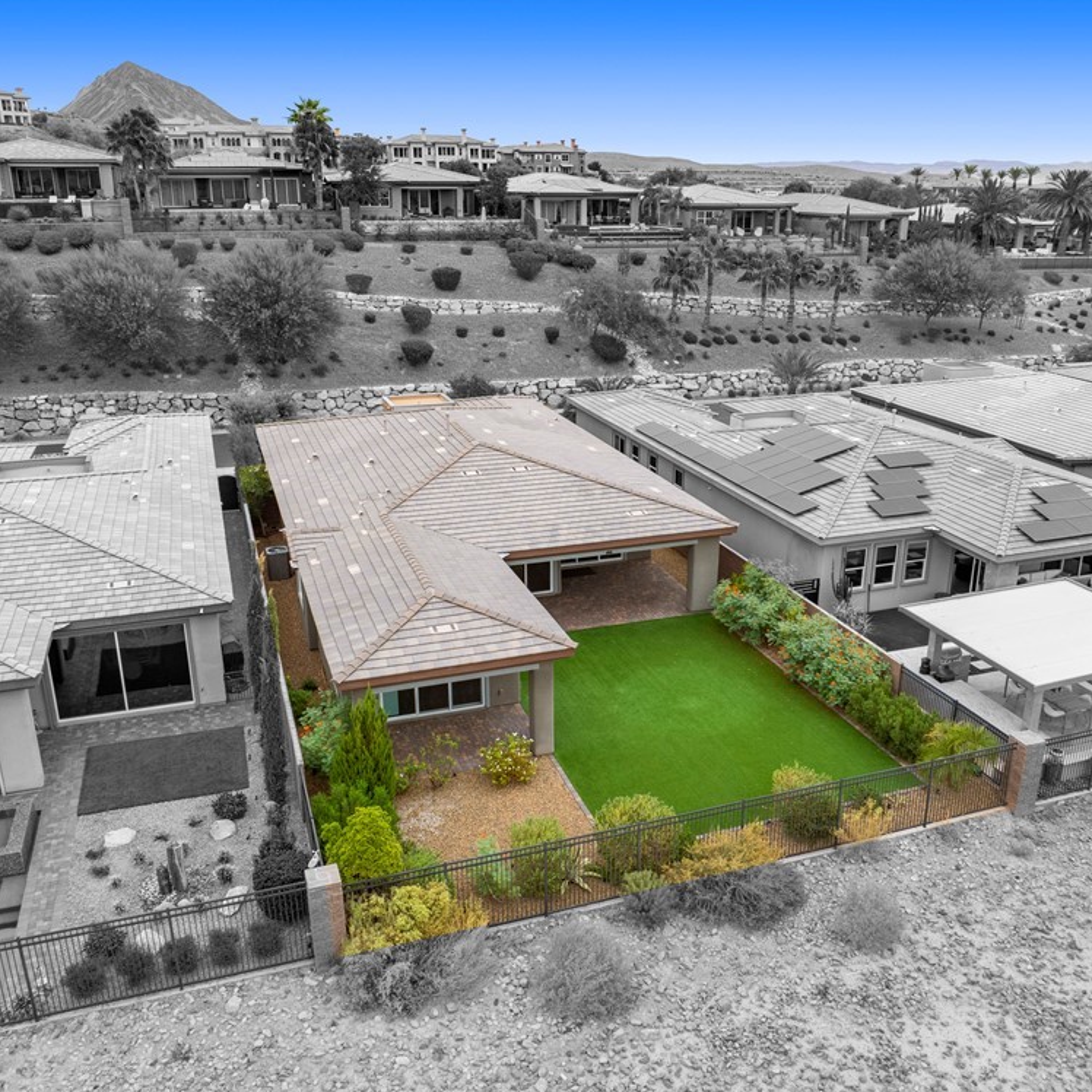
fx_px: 1035
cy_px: 549
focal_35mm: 29
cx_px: 582
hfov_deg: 55.6
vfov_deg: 55.6
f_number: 2.8
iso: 110
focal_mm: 12.29
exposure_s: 1/640
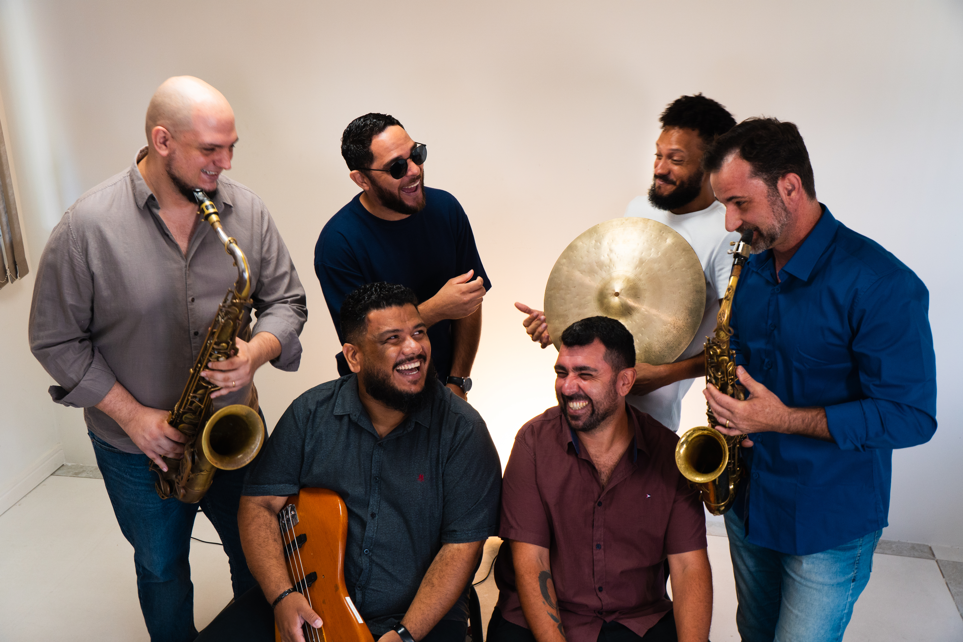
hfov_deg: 51.3
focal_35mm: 38
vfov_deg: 35.5
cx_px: 482
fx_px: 1003
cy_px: 321
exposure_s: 1/60
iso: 500
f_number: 4.5
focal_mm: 25
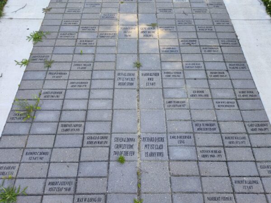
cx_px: 136
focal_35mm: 23
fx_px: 180
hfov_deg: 73.9
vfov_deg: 58.9
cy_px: 102
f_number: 1.8
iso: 100
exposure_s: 1/205
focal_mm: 5.56
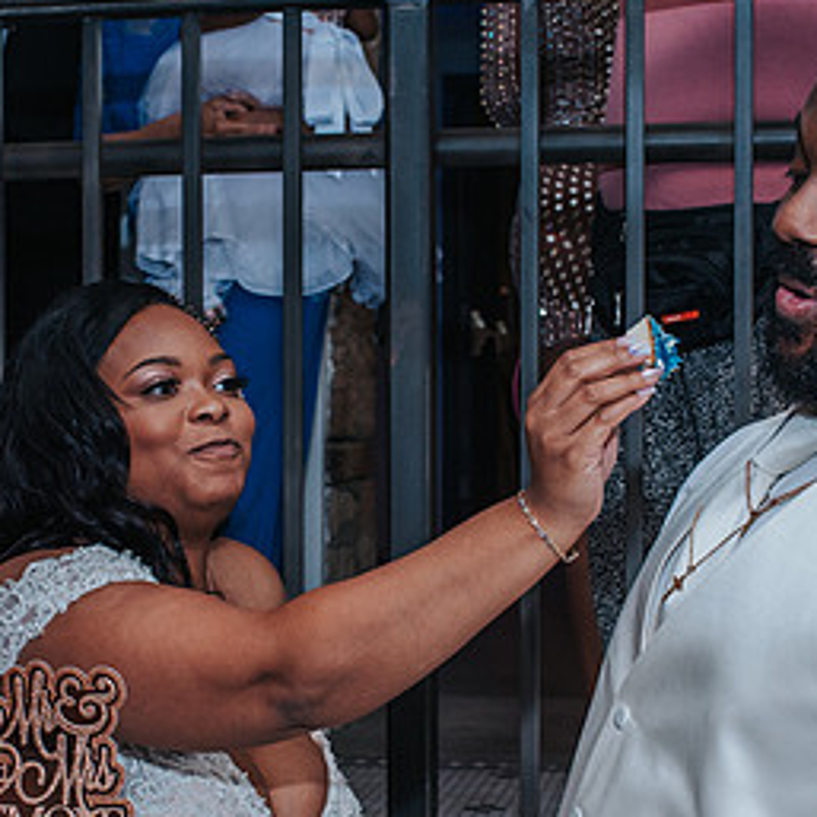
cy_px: 530
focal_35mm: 79
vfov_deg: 21.9
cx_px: 316
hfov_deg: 21.9
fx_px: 2109
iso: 400
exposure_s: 1/200
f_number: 5.6
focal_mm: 35
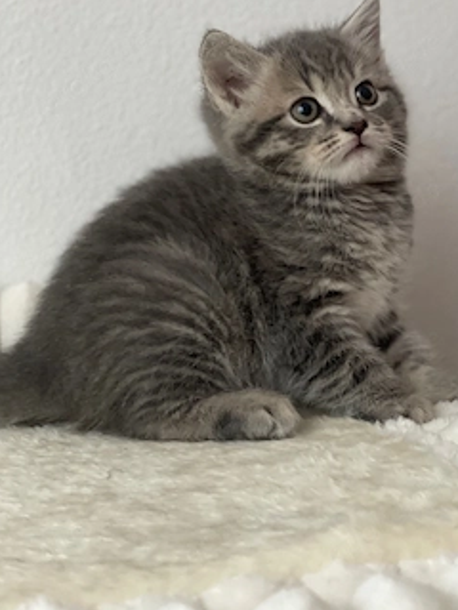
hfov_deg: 22.5
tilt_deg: -3.2
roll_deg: +1.7
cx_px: 281
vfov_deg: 29.7
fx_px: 1147
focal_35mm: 65
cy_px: 244
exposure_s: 1/40
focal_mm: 6
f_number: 2
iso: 250
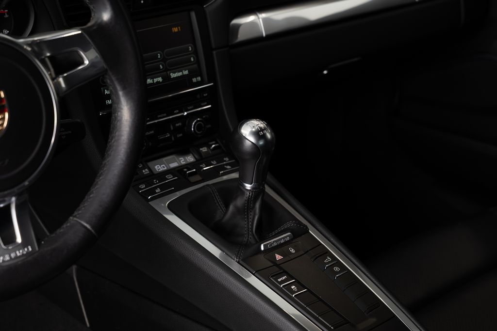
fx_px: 1073
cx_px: 252
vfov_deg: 17.6
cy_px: 151
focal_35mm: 78
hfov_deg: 26.1
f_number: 5
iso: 200
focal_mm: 70
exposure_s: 1/50
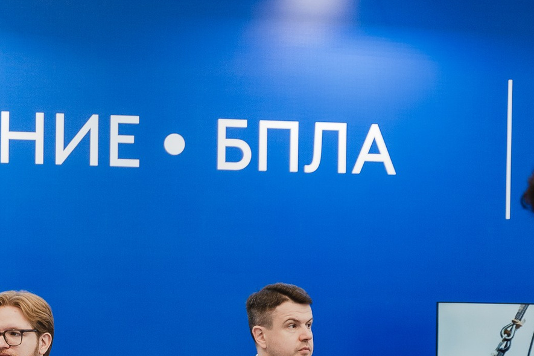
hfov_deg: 14.8
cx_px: -28
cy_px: 396
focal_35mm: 136
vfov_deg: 10.0
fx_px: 2016
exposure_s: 1/250
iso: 1600
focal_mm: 47
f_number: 3.2
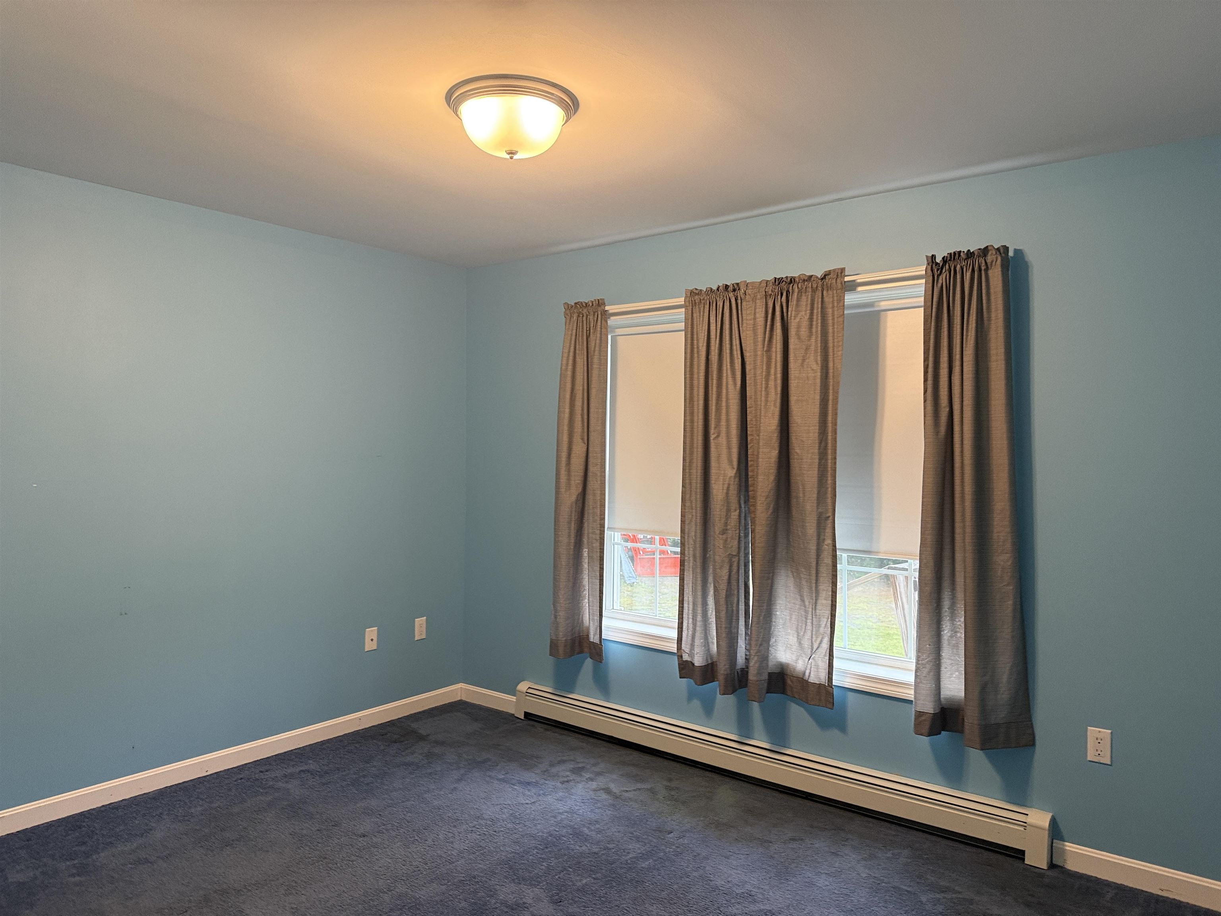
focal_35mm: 24
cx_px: 610
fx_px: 847
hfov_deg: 71.6
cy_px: 458
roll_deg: -1.2
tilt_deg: +0.0
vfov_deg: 56.8
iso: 320
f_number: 1.78
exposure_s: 1/60
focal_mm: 6.76
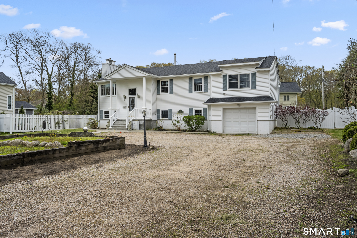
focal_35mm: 26
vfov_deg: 49.6
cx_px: 178
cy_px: 119
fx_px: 258
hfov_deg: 69.4
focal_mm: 26
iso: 320
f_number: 9
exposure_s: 1/200
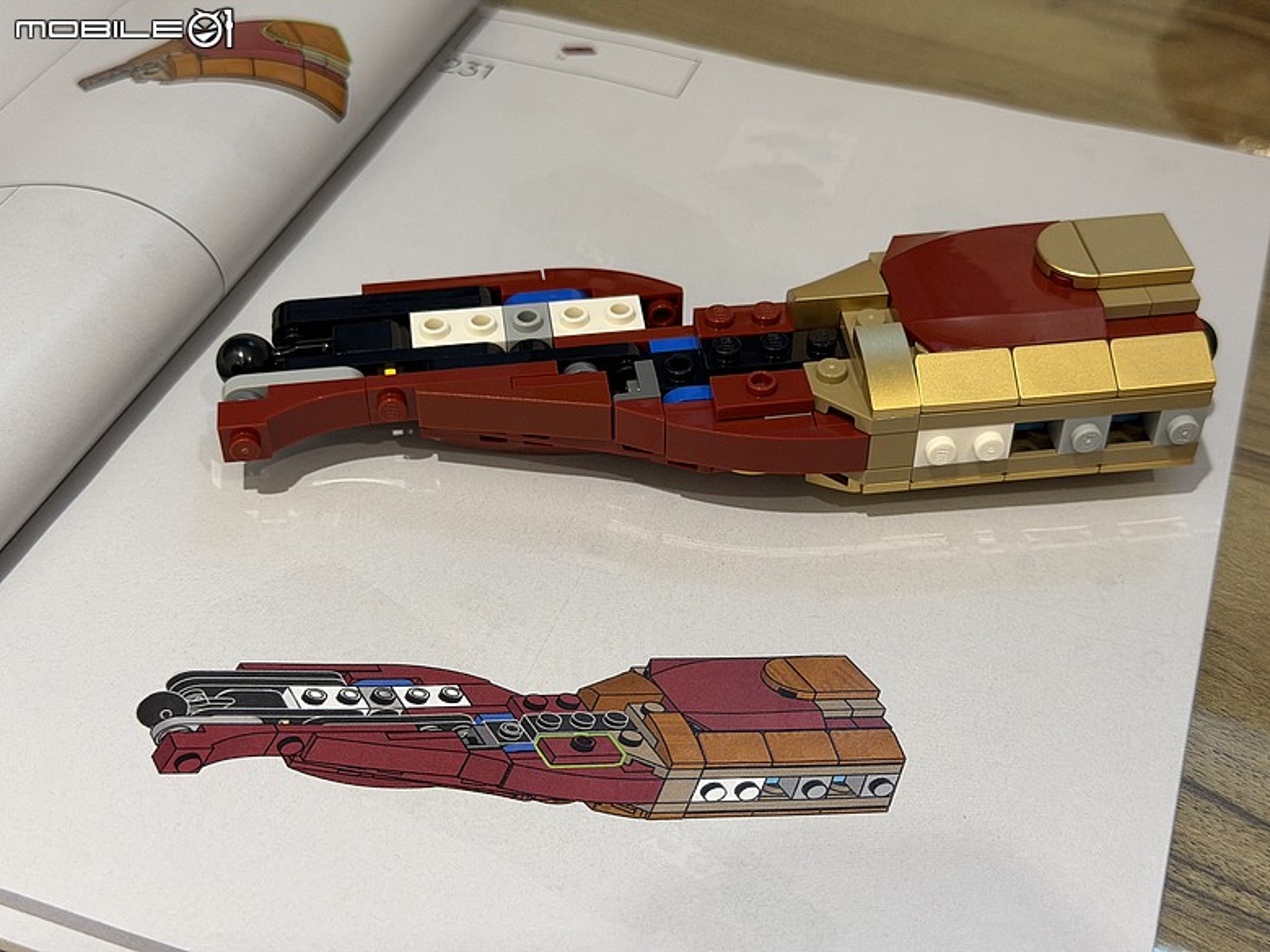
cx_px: 635
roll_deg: -1.1
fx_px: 1761
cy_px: 476
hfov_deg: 39.7
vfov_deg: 30.3
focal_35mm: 48
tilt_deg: -41.8
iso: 200
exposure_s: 1/60
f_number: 1.78
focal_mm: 6.76
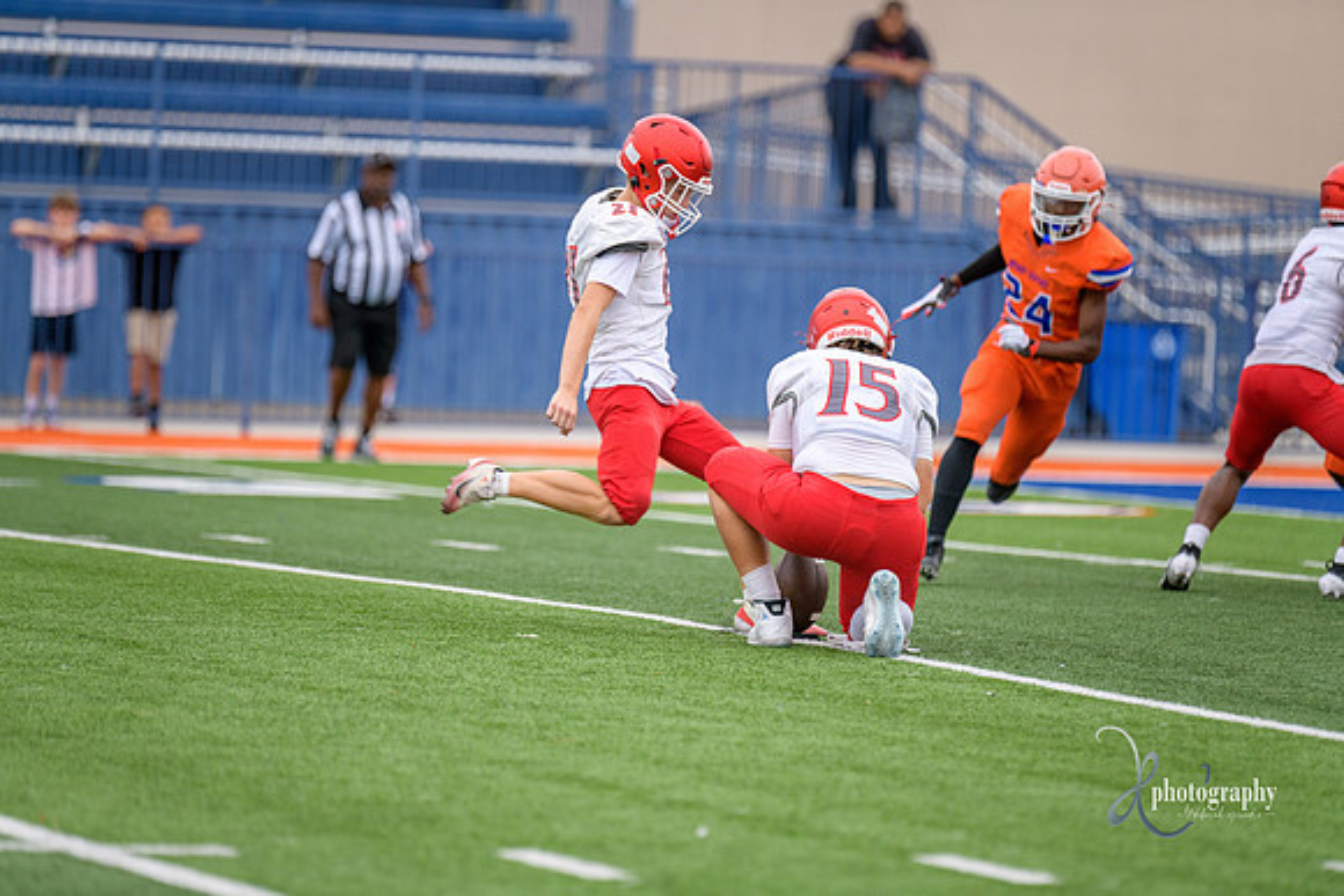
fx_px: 9335
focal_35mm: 250
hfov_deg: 8.2
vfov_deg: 5.5
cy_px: 448
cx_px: 672
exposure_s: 1/1000
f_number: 2.8
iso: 500
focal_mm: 250
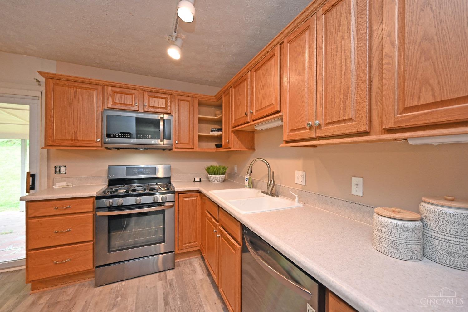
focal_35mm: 14
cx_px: 234
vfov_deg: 81.2
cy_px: 156
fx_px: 182
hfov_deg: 104.3
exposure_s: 1/60
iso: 560
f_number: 4
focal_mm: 14
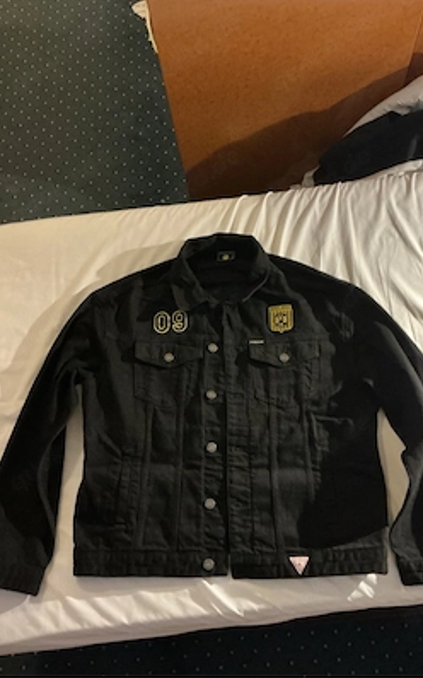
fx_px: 572
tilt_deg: -68.3
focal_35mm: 31
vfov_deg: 61.2
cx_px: 227
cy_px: 338
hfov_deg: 40.6
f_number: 1.8
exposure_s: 1/25
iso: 500
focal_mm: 3
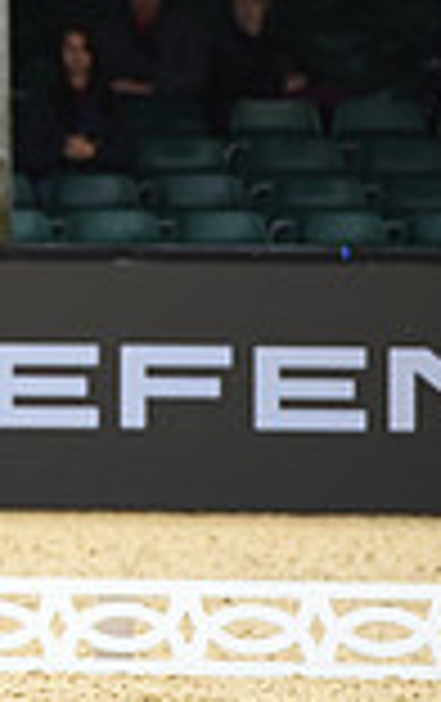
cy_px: 76
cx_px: -783
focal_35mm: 737
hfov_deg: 1.8
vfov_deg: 2.8
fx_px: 14120
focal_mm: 195
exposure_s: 1/1250
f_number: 5
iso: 320
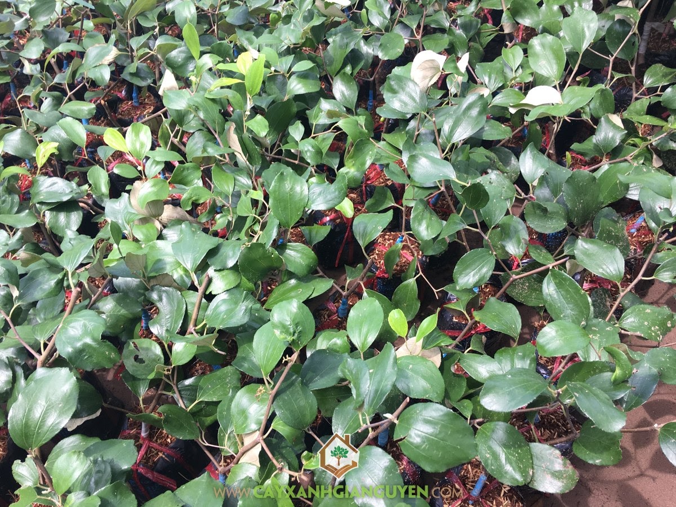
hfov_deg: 61.7
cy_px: 254
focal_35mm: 29
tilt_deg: -48.7
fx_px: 566
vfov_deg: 48.2
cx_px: 338
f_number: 2.2
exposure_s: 1/131
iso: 25
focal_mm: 4.15
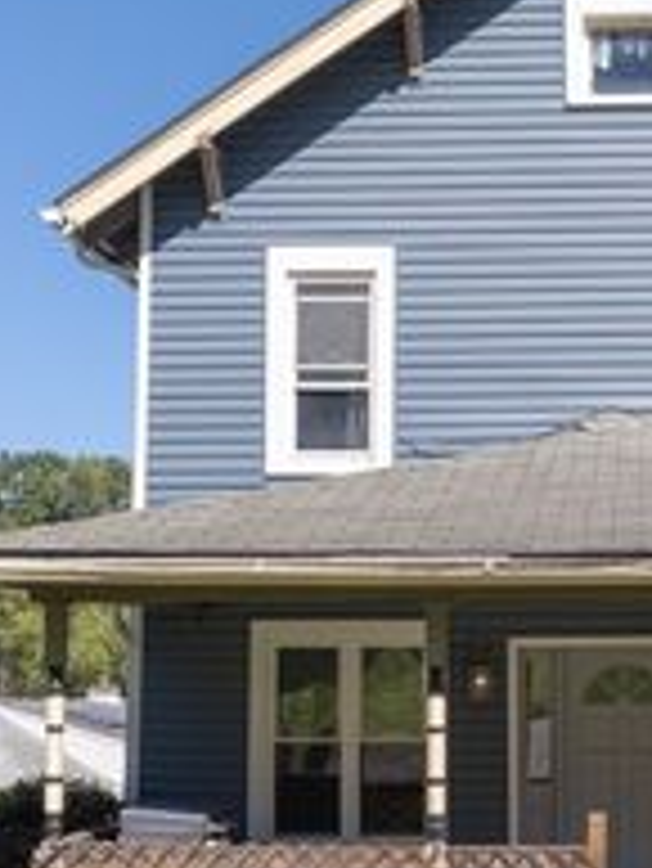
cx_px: 643
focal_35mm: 62
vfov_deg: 30.7
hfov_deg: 22.8
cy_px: 630
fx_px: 1555
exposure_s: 1/240
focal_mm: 12.29
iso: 200
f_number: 3.5
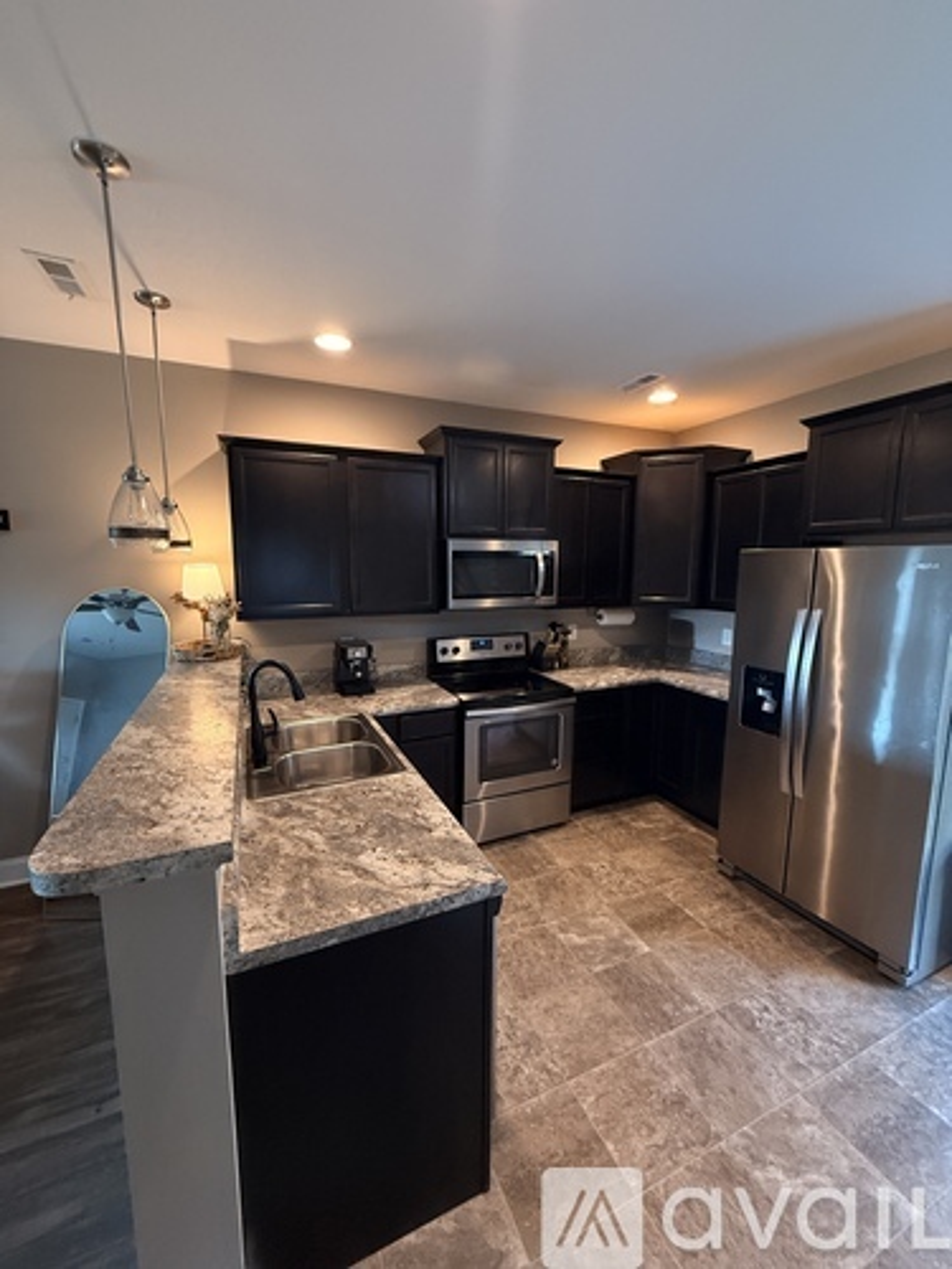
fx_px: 513
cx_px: 476
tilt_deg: -7.4
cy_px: 634
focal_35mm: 14
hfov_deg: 85.7
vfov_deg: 102.1
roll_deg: -0.4
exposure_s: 1/60
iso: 500
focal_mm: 2.22
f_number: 2.2
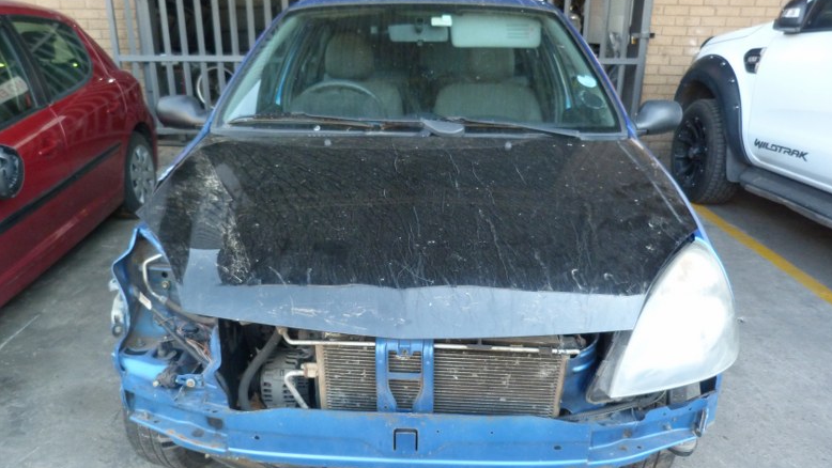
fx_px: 618
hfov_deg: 67.9
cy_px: 279
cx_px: 410
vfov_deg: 41.3
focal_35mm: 28
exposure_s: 1/60
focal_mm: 4.5
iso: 250
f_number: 2.8
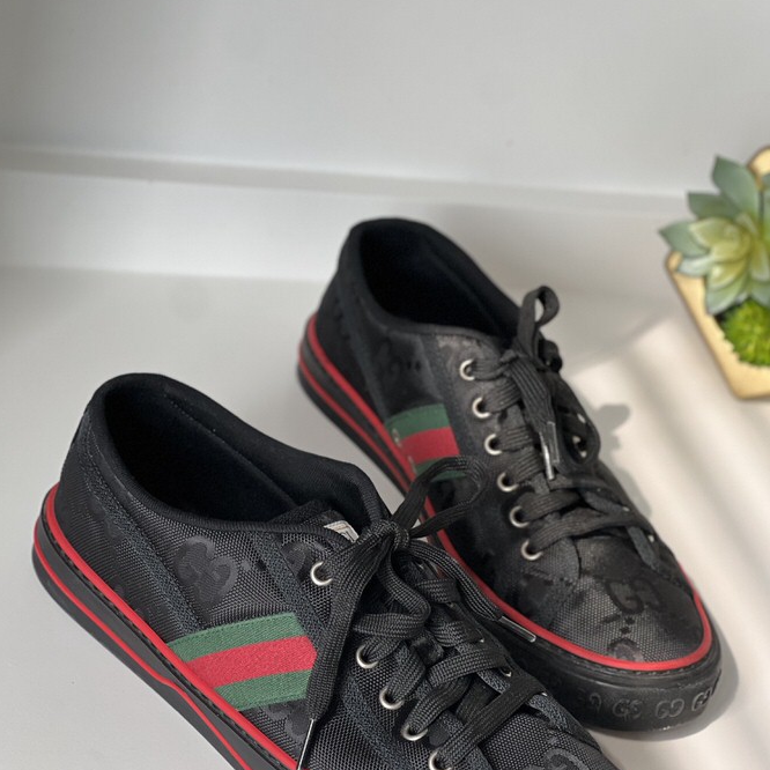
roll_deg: -16.2
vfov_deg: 18.8
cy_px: 494
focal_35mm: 92
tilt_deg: -34.1
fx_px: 2315
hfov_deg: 18.9
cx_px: 383
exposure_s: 1/121
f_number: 2.8
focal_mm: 9
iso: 160
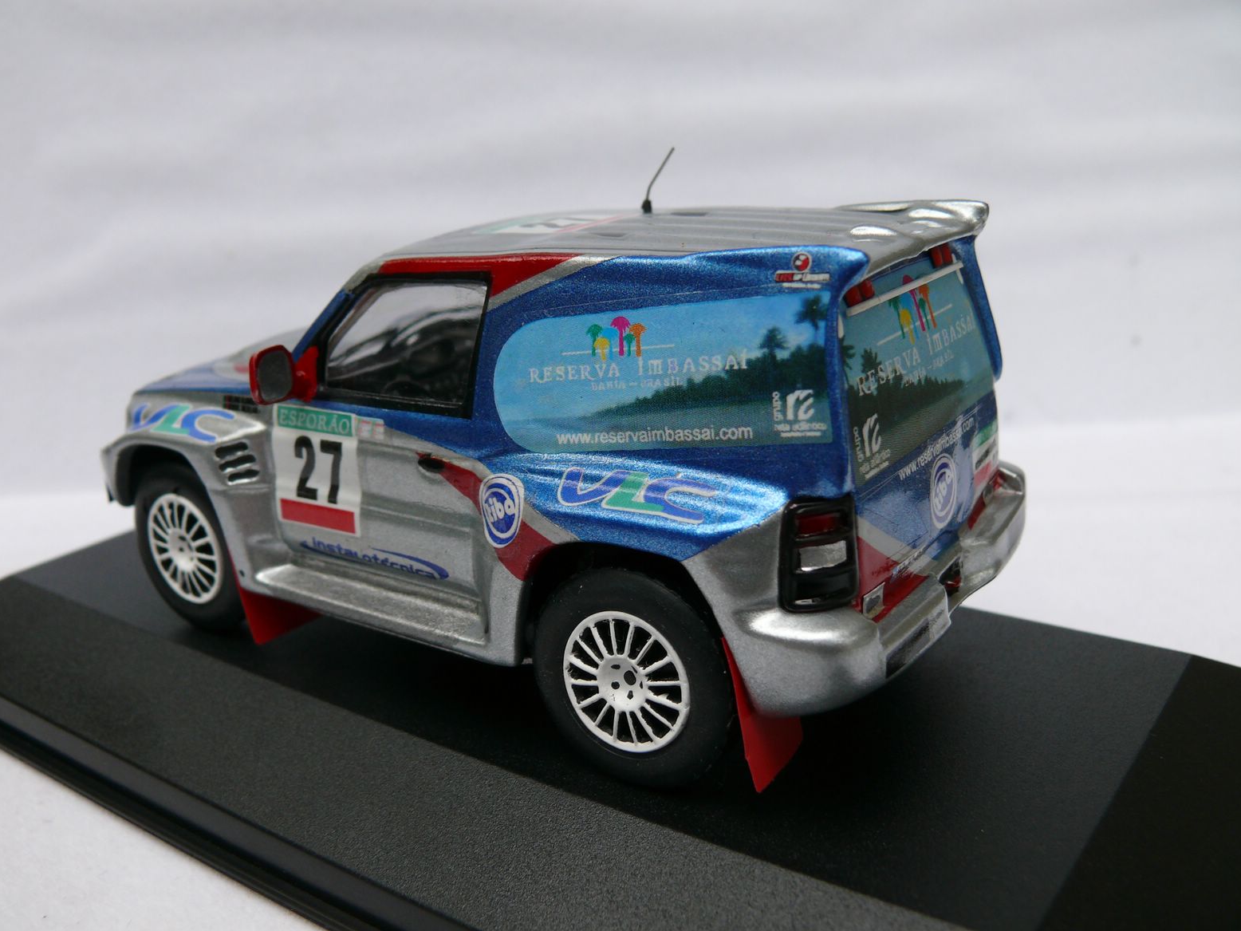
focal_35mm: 36
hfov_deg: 51.4
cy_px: 466
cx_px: 610
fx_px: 1291
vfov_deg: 39.7
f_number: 4
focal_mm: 7.4
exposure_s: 1/125
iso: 100
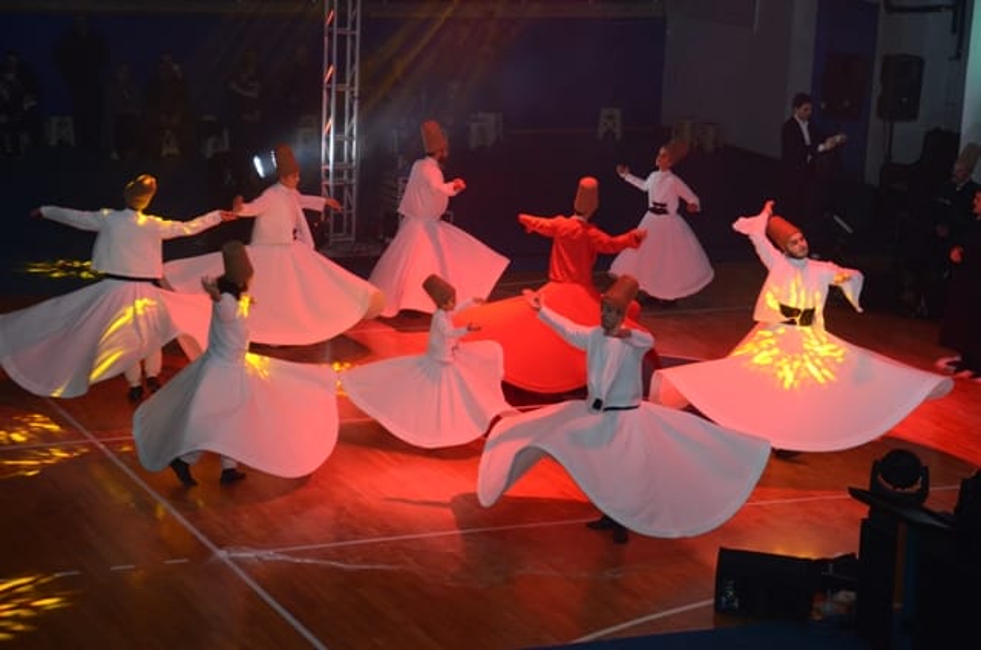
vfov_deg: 14.6
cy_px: 325
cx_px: 490
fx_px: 2529
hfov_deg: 22.0
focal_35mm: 93
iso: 2000
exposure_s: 1/125
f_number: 5.3
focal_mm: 62
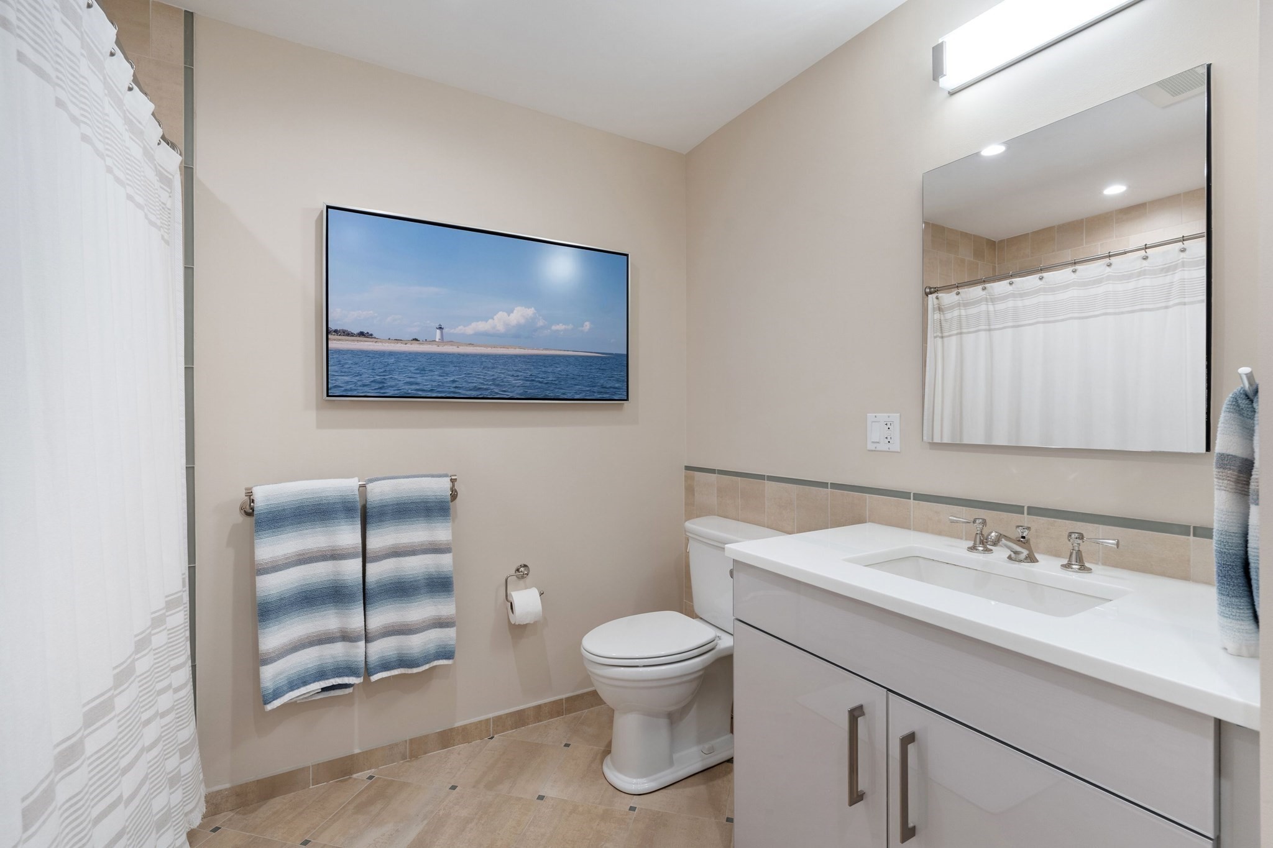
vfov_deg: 73.7
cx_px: 636
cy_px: 424
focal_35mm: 16
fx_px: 566
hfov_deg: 96.7
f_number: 8
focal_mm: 16
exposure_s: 1/20
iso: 400
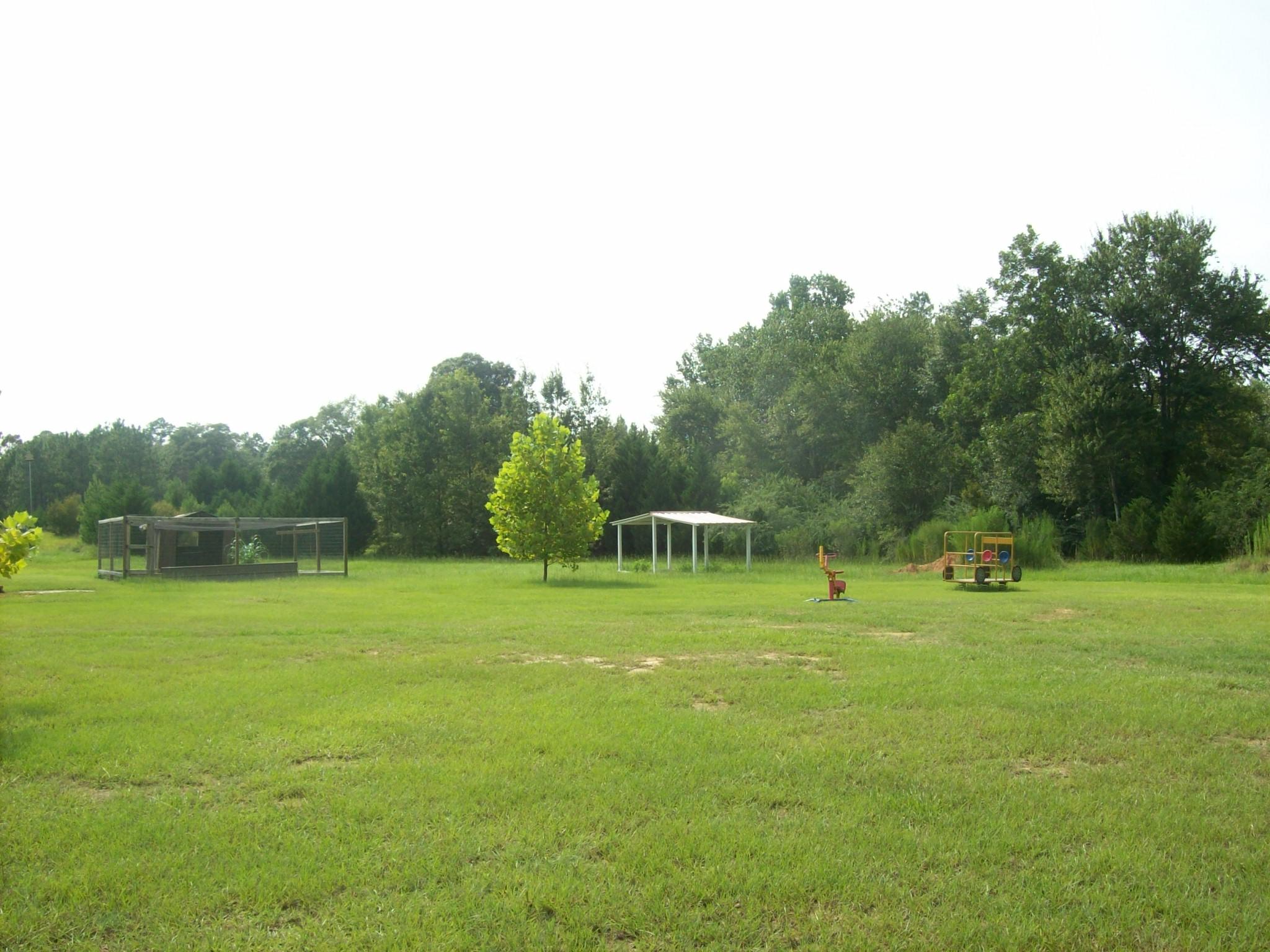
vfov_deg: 39.7
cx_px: 635
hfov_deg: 51.4
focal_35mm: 36
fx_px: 1321
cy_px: 476
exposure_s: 1/278
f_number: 4.8
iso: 80
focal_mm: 6
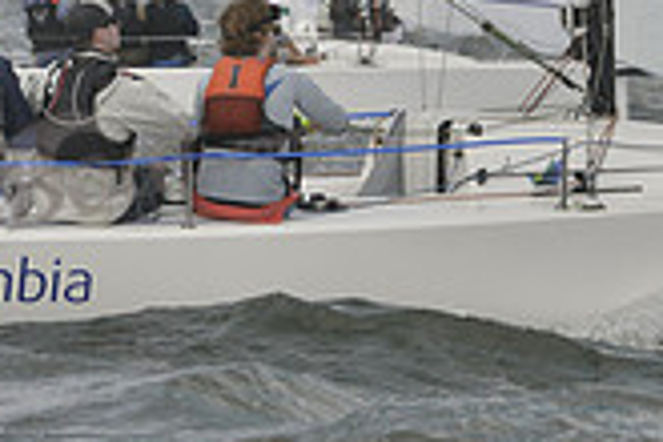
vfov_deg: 2.0
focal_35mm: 702
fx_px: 12927
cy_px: -70
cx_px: 526
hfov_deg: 2.9
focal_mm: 200
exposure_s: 1/1250
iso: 400
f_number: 8
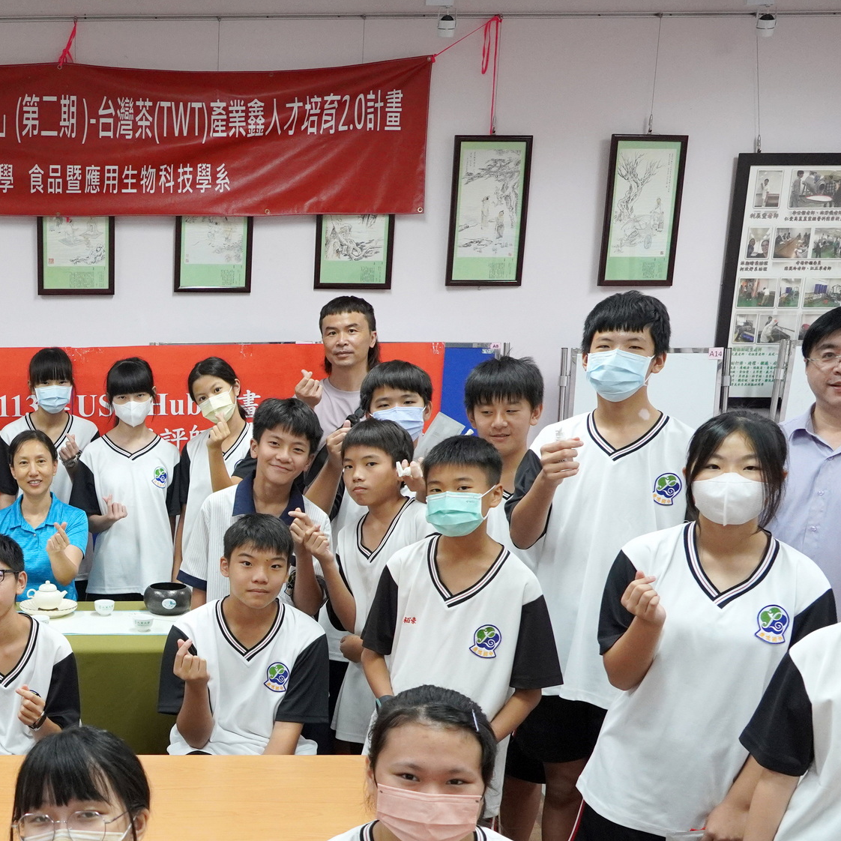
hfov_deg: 33.8
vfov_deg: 35.4
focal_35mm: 47
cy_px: 618
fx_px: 1292
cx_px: 58
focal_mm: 16
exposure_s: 1/160
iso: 1250
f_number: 4
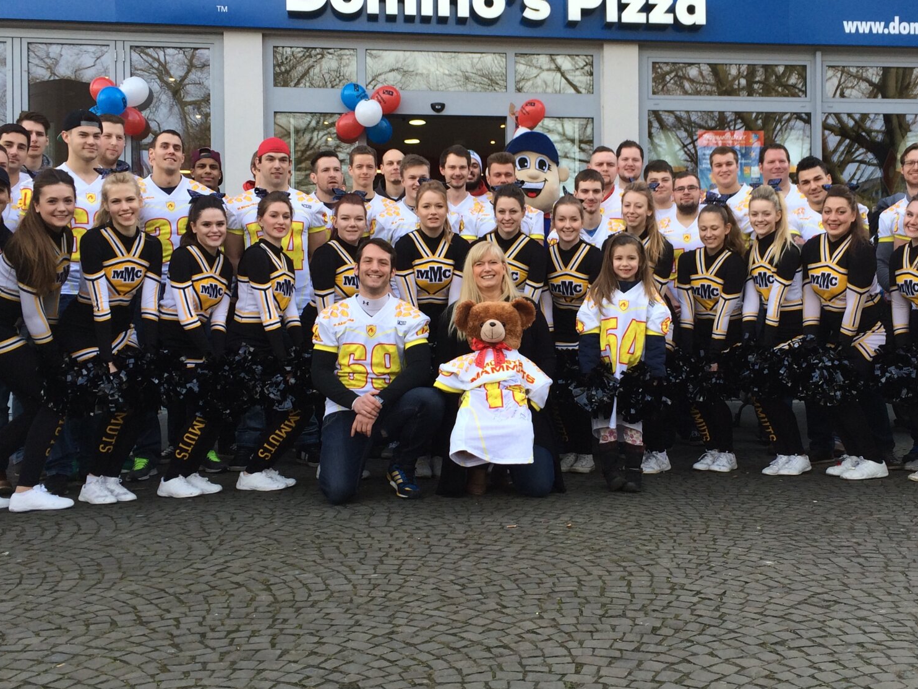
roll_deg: +2.1
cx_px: 538
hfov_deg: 43.7
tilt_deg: +1.2
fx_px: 1140
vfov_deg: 33.6
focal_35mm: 43
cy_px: 323
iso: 32
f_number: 2.2
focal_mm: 4.15
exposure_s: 1/275
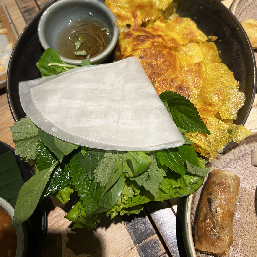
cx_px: 130
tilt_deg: -64.3
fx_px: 260
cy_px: 101
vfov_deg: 52.1
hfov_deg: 52.5
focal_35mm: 31
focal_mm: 5.7
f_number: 1.5
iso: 125
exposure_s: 1/50
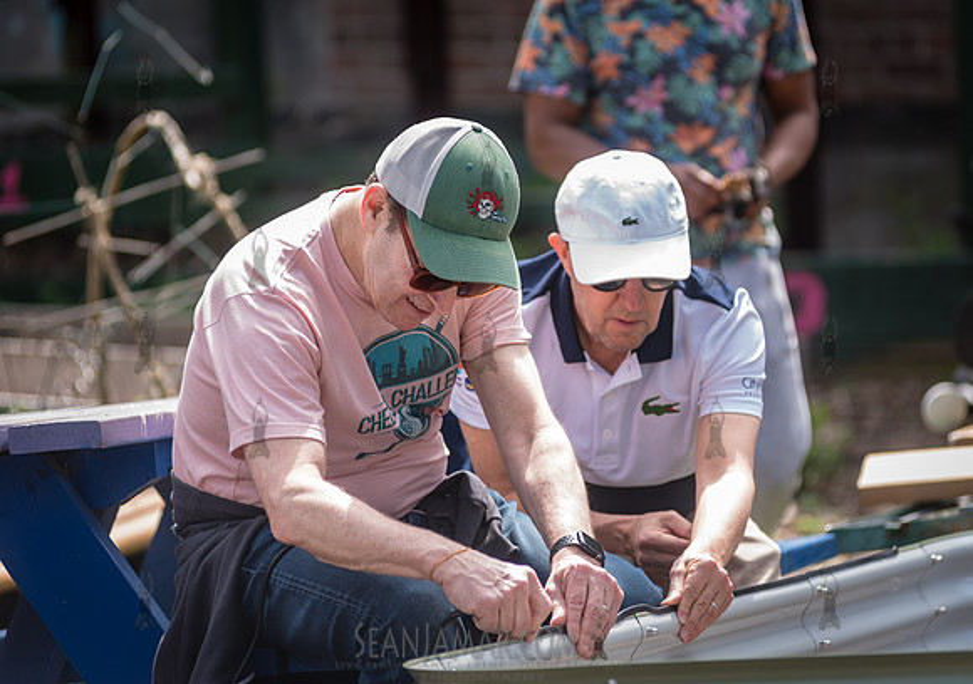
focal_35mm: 232
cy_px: 301
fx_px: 6390
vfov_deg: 6.1
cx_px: 498
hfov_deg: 8.7
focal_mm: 200
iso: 100
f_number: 4
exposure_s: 1/200
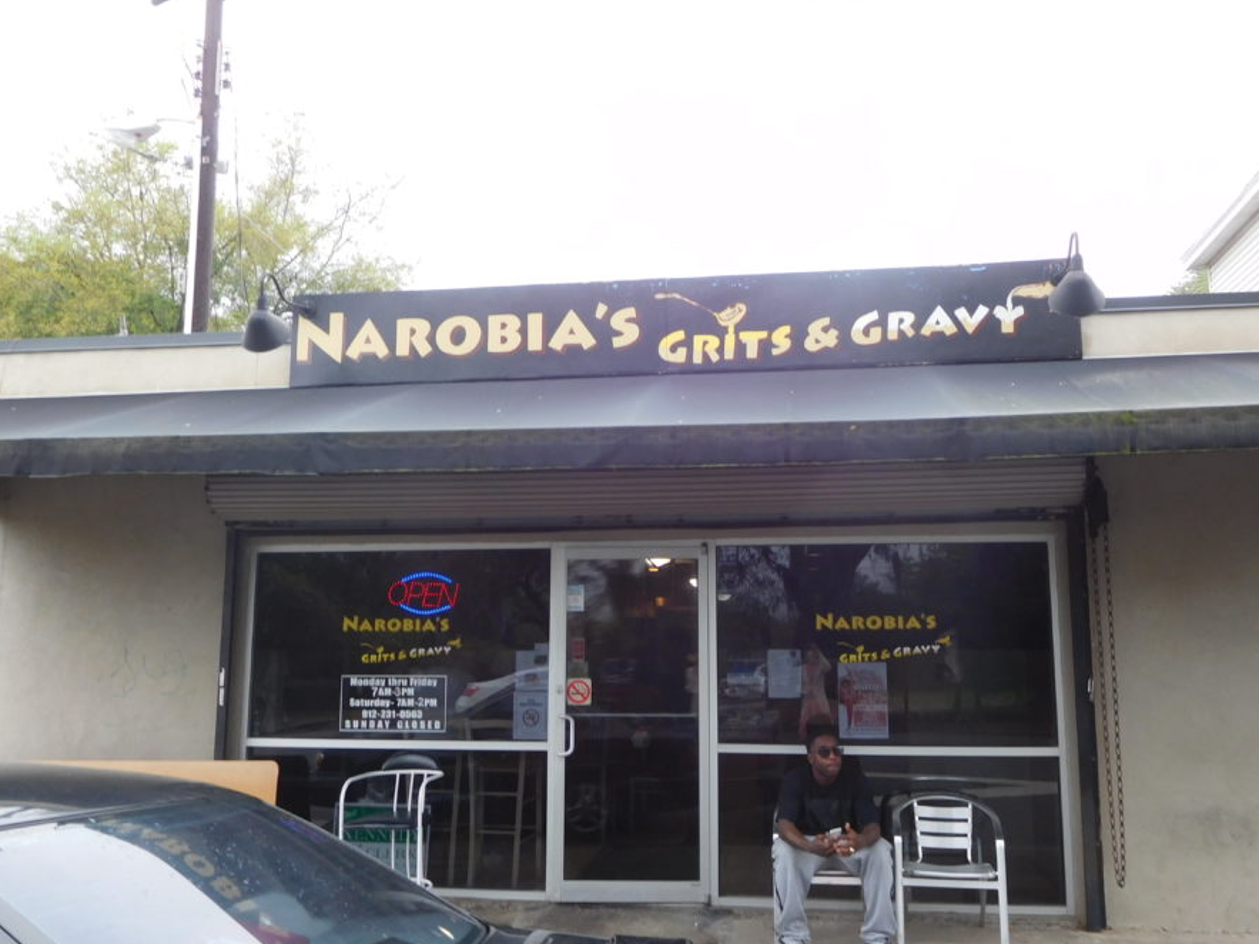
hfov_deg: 61.6
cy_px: 481
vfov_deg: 48.2
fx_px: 1055
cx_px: 659
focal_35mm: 29
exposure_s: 1/60
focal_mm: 4.5
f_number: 3.4
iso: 125
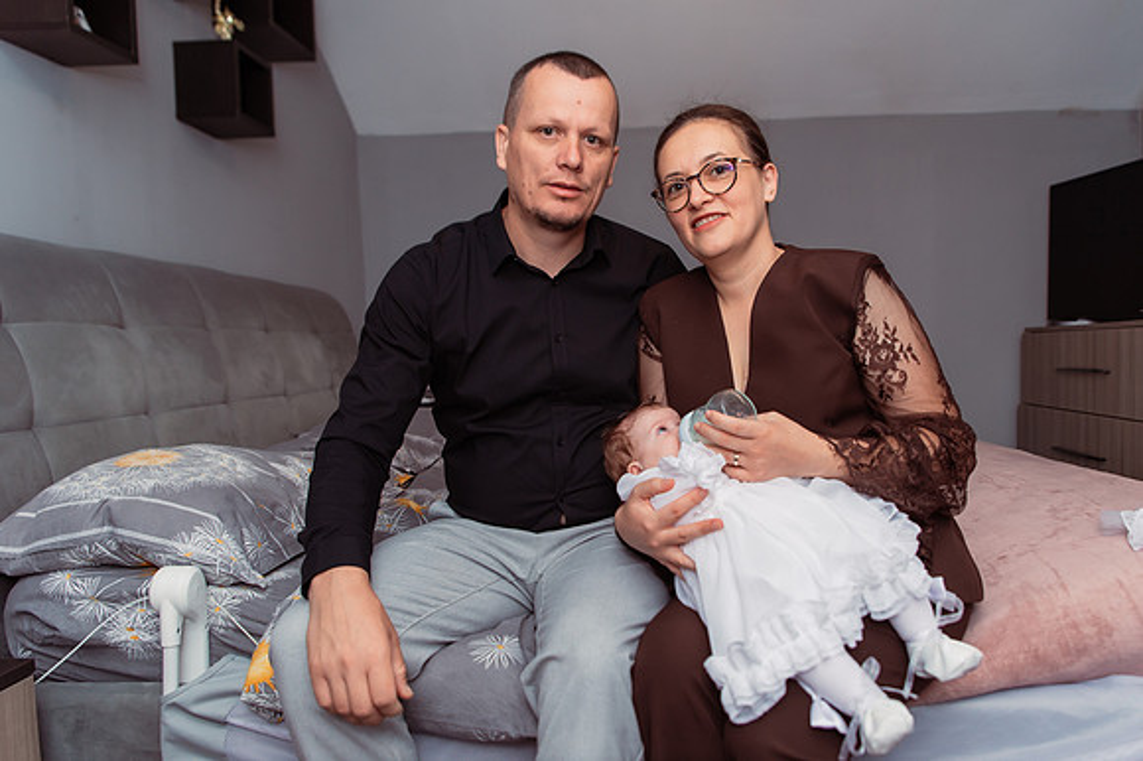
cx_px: 613
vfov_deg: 49.9
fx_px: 817
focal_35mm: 26
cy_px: 379
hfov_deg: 69.9
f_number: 3.5
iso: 500
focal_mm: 24
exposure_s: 1/250
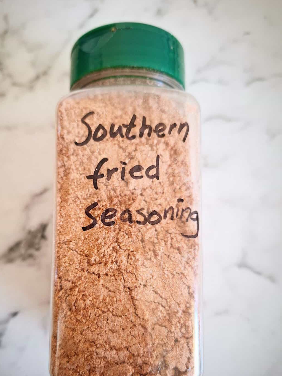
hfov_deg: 51.1
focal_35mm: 27
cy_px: 211
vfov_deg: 65.1
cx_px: 119
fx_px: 293
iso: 200
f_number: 1.8
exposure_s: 1/50
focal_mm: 5.54
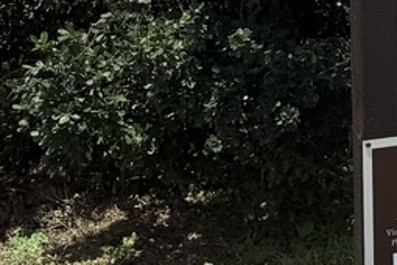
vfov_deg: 9.3
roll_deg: +1.3
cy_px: -215
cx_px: 724
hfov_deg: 13.1
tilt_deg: -6.6
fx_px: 1555
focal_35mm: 141
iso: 80
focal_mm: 6.76
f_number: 1.78
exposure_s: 1/6173
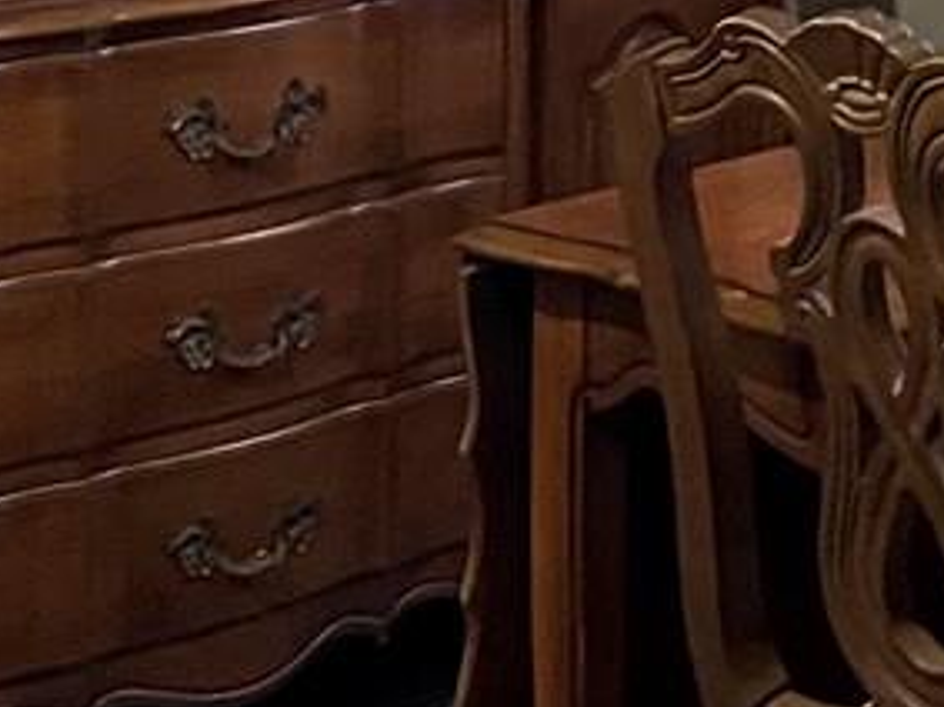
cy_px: -377
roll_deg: -1.4
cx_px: 1094
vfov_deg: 9.8
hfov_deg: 13.1
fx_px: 4007
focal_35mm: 147
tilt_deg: -4.3
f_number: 1.6
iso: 500
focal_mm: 4.2
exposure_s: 1/60
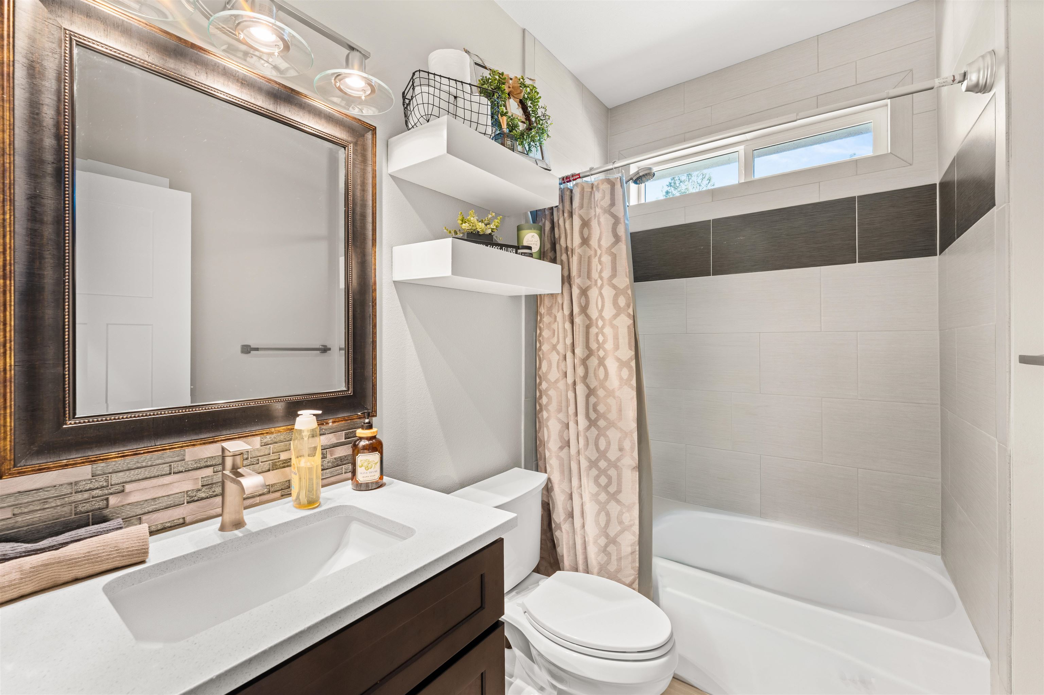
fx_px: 406
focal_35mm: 14
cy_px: 348
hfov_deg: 104.3
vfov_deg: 81.2
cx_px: 522
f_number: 8
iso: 200
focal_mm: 14
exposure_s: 1.5
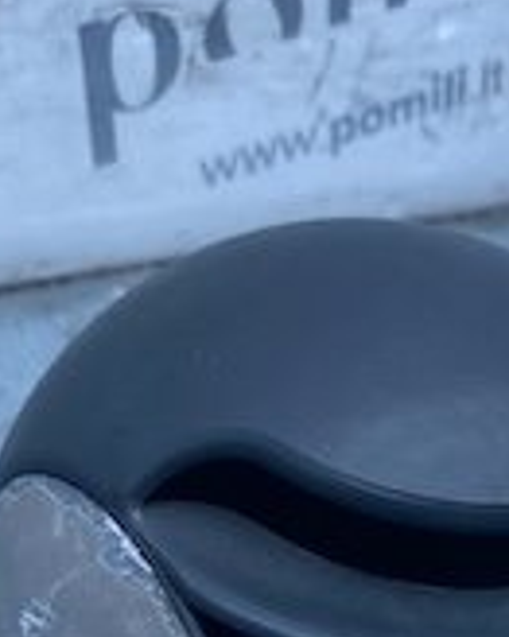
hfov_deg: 15.1
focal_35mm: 99
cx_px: 579
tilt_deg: -45.6
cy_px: 971
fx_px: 1866
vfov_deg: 17.3
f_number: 1.8
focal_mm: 4.25
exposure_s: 1/788
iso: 32
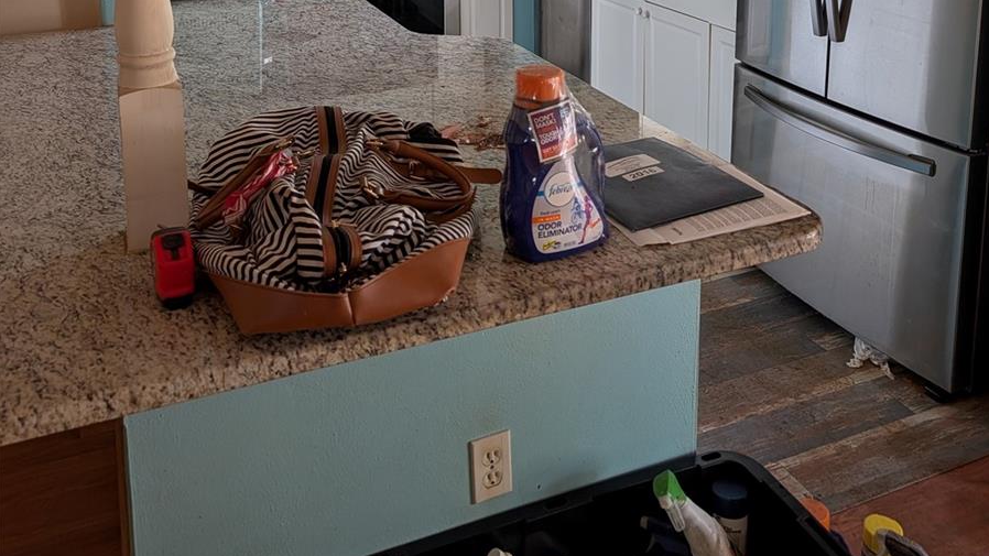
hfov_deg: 56.6
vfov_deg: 30.4
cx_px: 494
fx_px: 918
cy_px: -46
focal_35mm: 35
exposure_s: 1/91
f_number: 1.68
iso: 20
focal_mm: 6.9
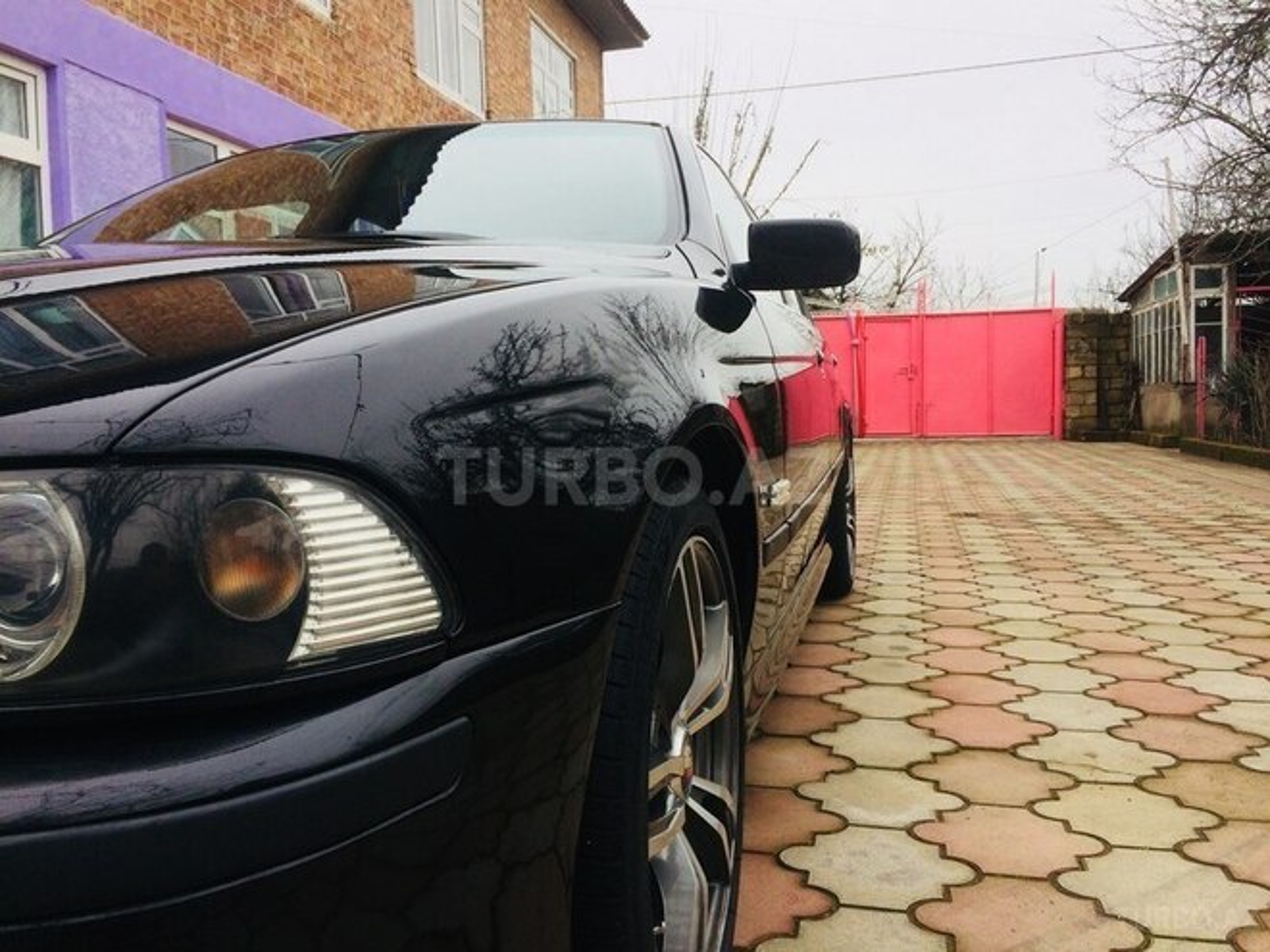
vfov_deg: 48.2
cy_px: 476
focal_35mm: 29
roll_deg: +1.6
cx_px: 635
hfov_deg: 61.7
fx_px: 1064
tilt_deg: -7.6
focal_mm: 4.15
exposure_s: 1/533
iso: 32
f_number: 2.2
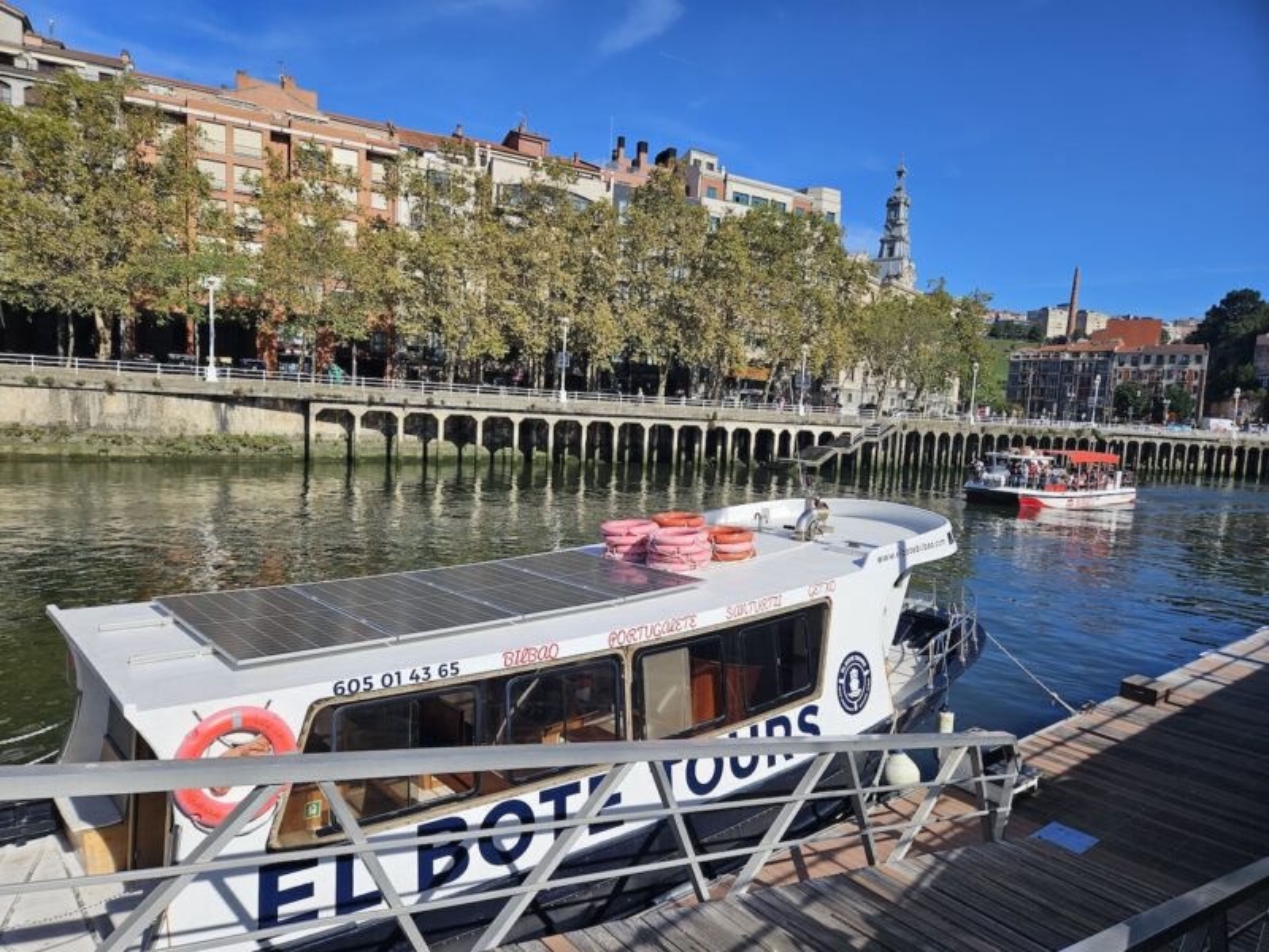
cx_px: 634
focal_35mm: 23
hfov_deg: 73.9
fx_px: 843
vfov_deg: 58.9
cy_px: 476
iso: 25
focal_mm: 5.4
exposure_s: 1/2450
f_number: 1.8
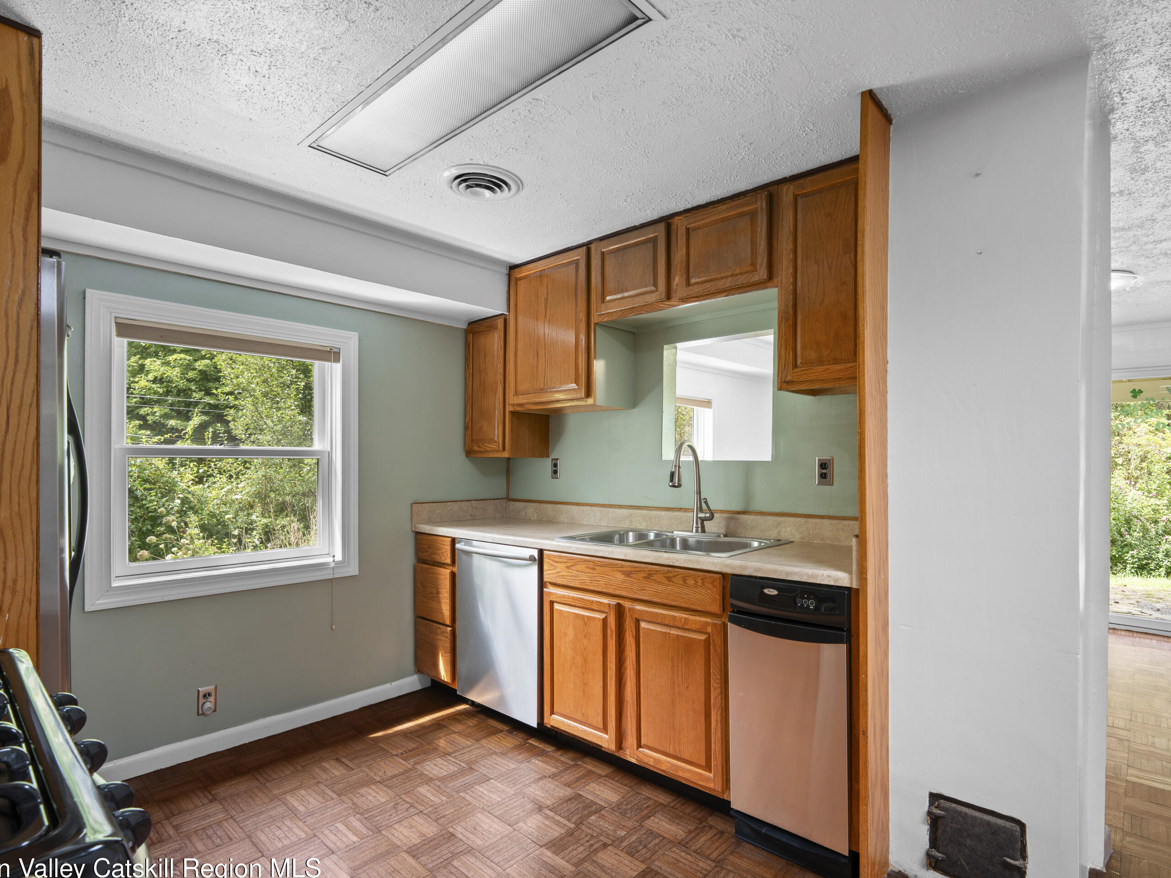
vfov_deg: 71.6
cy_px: 453
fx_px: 609
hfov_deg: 87.7
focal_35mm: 18
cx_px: 605
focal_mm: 16
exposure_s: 1.3
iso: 100
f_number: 8
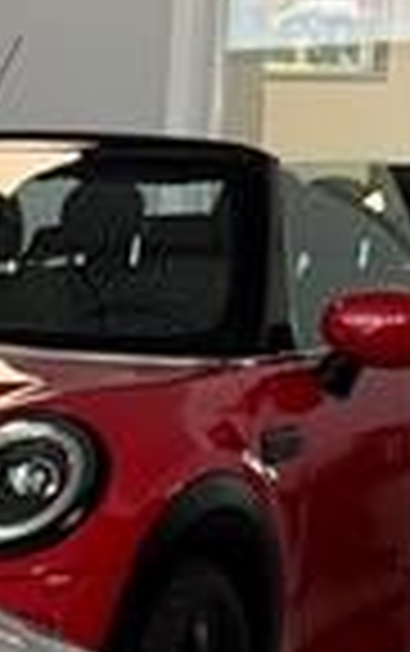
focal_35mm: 224
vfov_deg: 9.2
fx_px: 3993
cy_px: 755
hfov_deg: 5.4
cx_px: -1018
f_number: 1.78
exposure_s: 1/227
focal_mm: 6.76
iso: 64
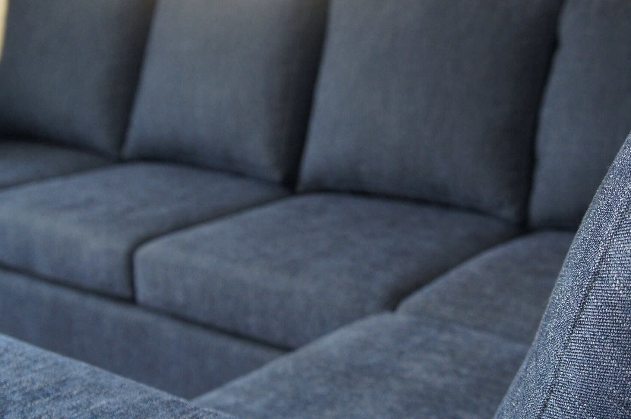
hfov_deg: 39.1
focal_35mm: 51
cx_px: 353
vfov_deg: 26.6
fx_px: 887
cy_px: 228
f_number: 4
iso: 1250
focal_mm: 25
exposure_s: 1/40
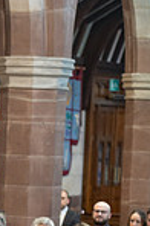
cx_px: -60
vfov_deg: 6.6
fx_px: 1946
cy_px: 267
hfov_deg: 4.4
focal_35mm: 310
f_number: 2.8
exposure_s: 1/160
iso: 1600
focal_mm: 102
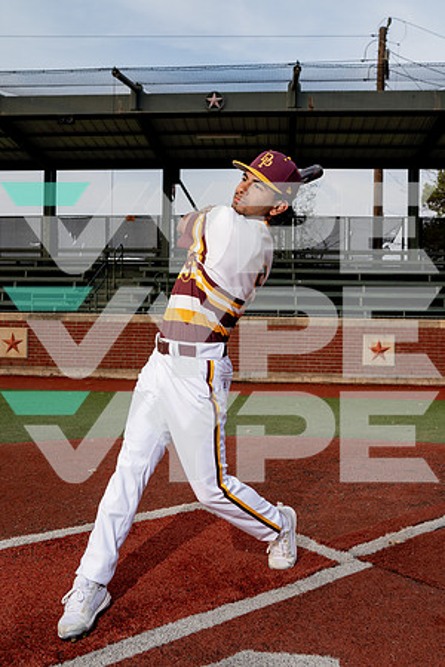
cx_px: 222
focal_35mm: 35
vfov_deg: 54.4
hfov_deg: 37.9
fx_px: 649
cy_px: 334
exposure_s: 1/250
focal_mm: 35
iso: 250
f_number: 5.6
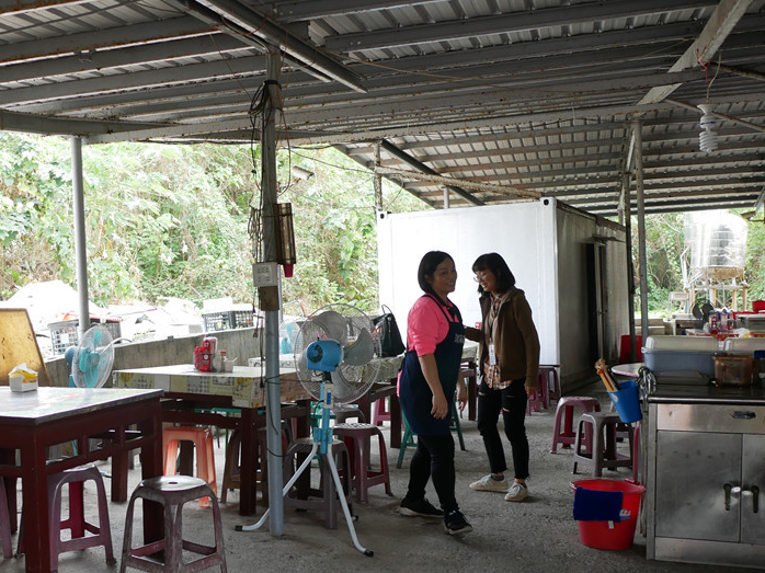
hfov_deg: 43.2
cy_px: 341
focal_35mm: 43
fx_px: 950
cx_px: 254
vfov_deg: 33.5
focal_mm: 15
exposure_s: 1/160
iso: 200
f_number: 2
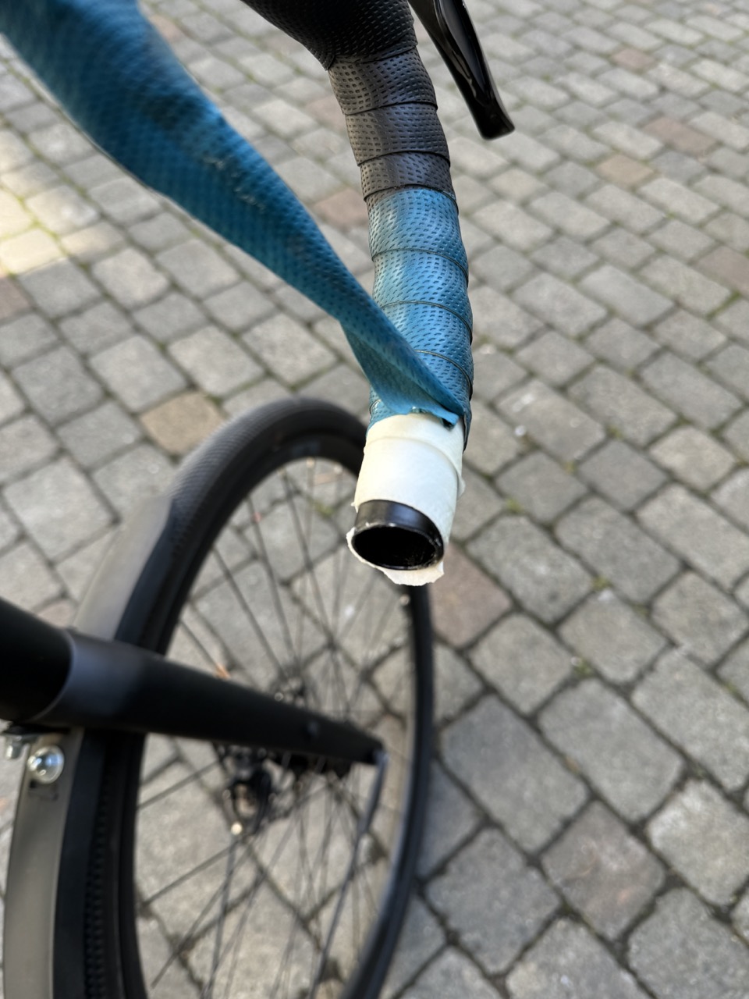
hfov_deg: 56.8
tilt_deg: -53.8
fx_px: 692
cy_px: 500
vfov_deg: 71.6
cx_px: 374
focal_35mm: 24
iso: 80
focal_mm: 6.76
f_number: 1.78
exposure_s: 1/387
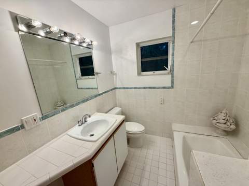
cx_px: 124
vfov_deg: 85.6
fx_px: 101
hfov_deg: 102.1
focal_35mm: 14
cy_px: 93
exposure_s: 1/120
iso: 125
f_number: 2.2
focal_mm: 2.22
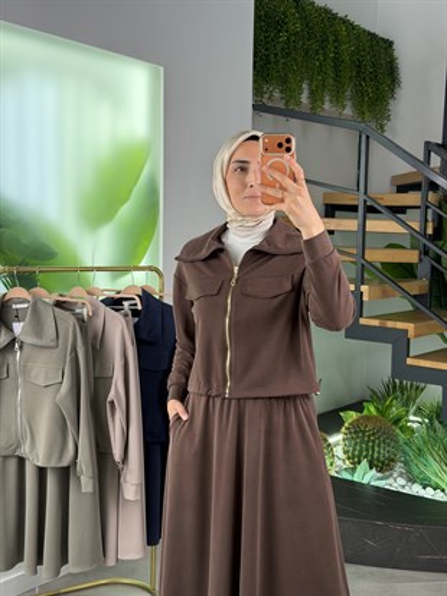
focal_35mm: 48
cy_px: 298
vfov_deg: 39.6
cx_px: 224
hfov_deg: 30.3
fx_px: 826
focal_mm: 6.76
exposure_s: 1/100
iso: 50
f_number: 1.78
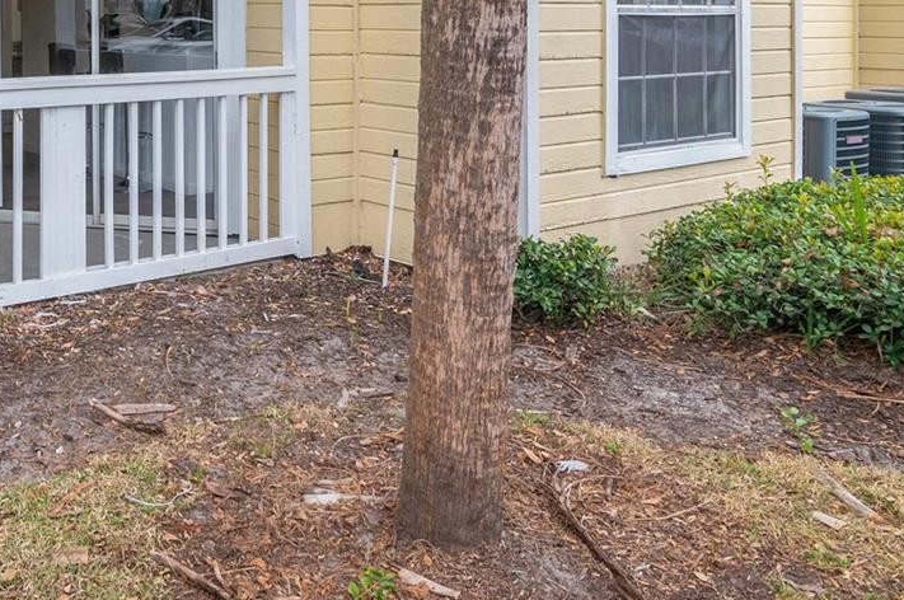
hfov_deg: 47.8
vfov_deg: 34.9
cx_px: 94
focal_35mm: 36
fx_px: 903
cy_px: 76
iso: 2000
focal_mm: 16
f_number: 8
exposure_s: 1/800
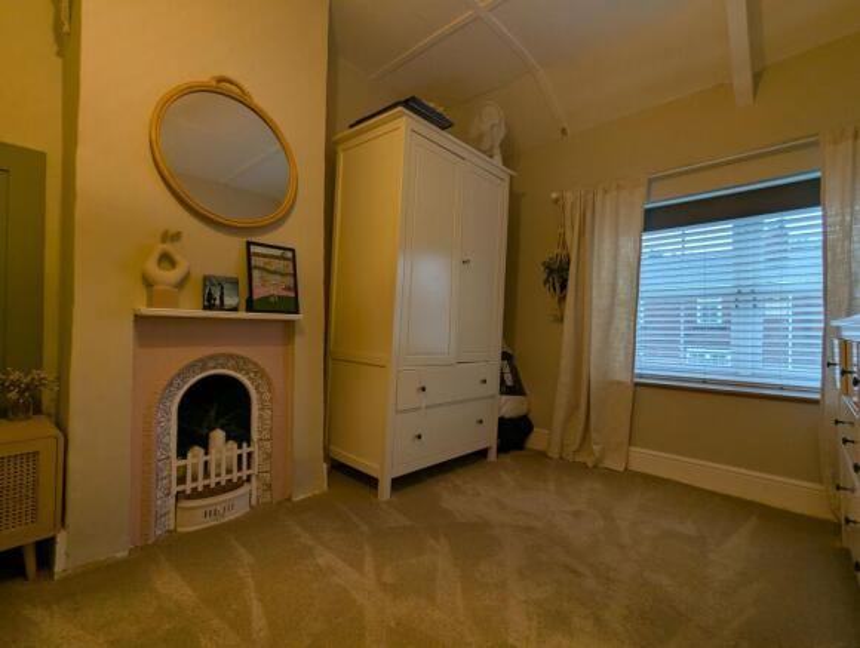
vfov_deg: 78.3
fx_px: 398
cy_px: 324
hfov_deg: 94.4
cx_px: 430
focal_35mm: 16
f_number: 2.2
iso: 61
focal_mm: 2.35
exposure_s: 1/25
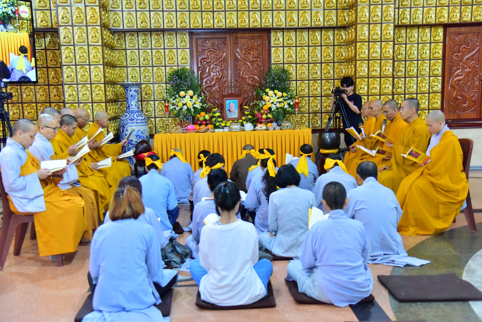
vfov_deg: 30.5
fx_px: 589
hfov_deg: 44.5
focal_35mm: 44
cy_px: 161
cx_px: 241
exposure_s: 1/100
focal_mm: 44
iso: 2500
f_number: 4
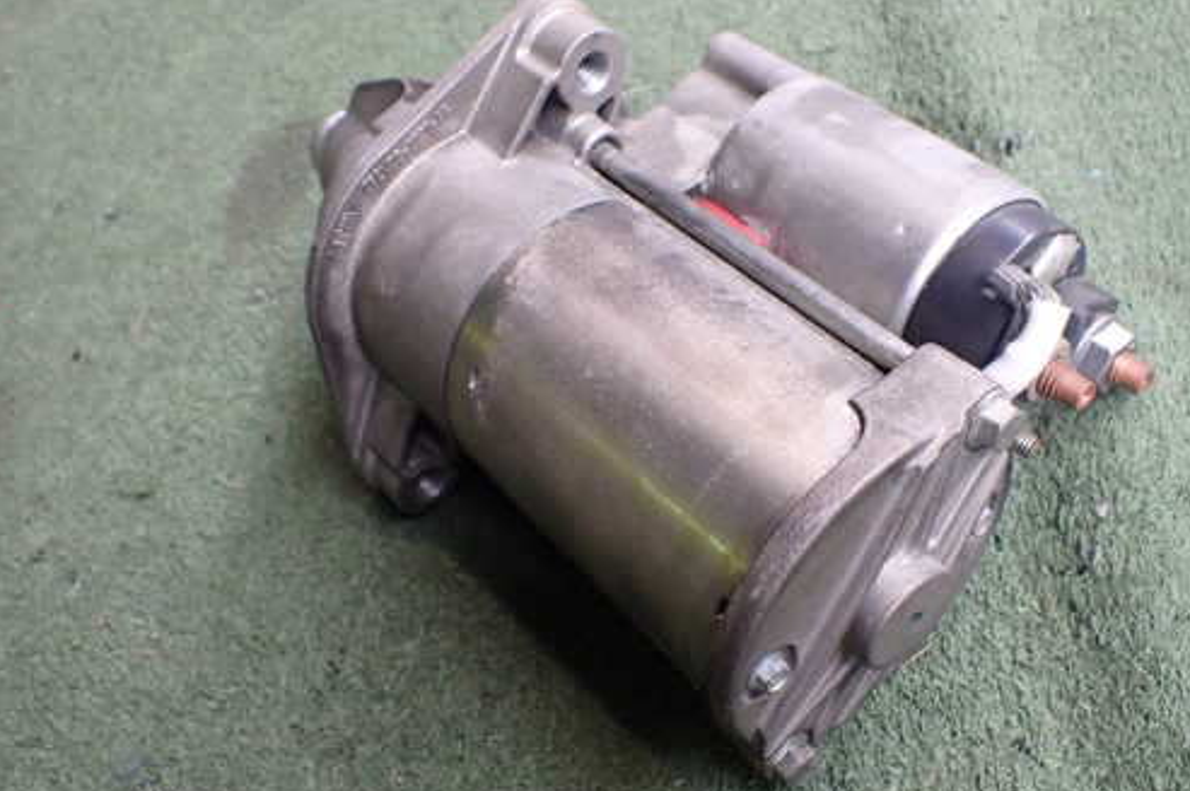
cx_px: 623
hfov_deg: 50.7
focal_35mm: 38
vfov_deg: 35.0
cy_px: 403
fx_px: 1255
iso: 320
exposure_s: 1/125
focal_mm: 5.4
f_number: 2.3
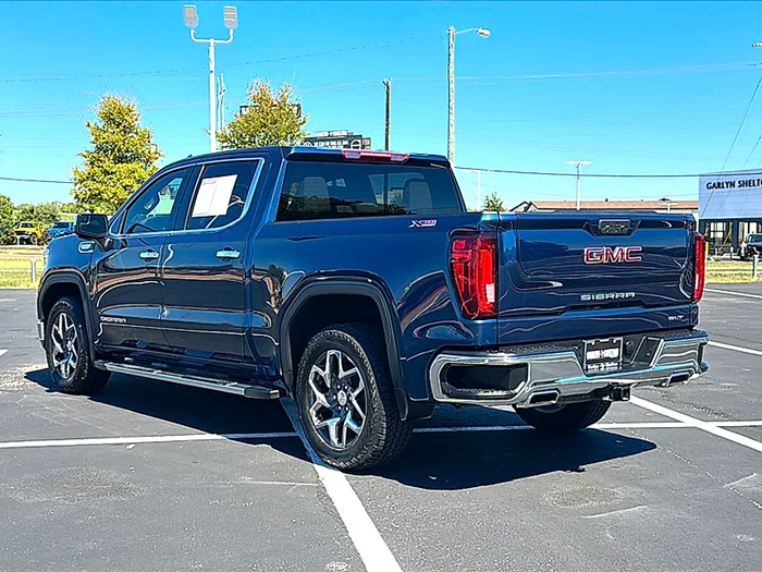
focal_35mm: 38
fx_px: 836
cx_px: 381
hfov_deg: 49.0
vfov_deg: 37.7
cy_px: 286
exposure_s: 1/3077
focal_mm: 6.86
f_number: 1.78
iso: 80
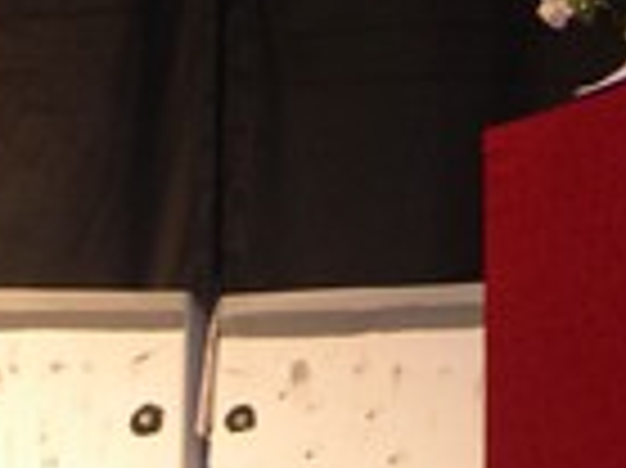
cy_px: 58
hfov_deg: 9.5
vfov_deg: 7.1
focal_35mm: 209
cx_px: 257
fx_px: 3776
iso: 134
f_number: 3.2
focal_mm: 11.1
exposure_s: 1/30
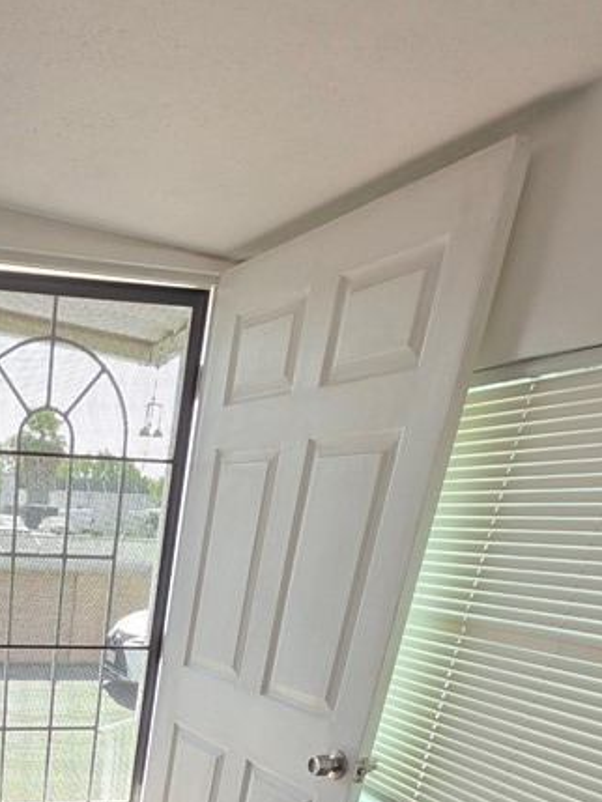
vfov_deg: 45.5
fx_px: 718
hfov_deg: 39.3
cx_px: -21
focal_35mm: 31
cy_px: 860
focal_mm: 2.2
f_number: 1.9
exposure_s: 1/120
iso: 100
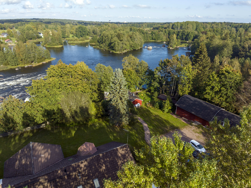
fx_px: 174
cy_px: 94
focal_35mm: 24
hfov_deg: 71.6
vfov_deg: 56.8
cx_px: 126
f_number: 7.1
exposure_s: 1/160
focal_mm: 12.29
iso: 100
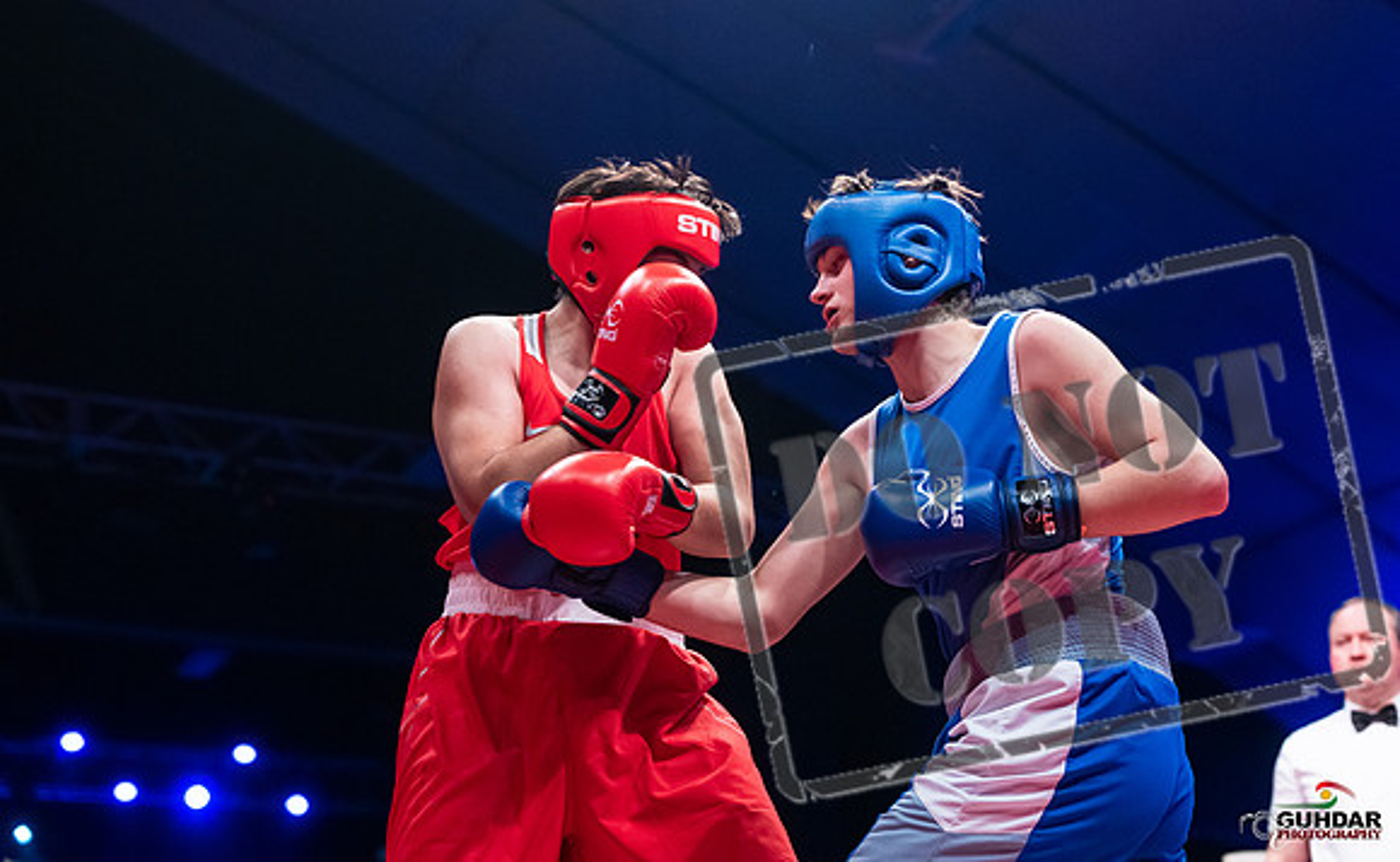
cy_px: 332
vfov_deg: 20.1
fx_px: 2429
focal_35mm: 64
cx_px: 795
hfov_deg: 32.1
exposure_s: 1/800
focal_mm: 55
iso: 3200
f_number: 2.8
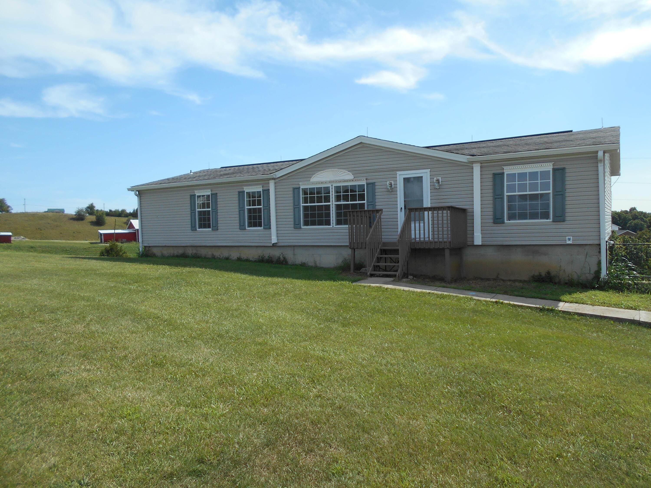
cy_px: 244
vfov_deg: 53.1
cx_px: 326
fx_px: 489
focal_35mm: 26
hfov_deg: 67.3
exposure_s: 1/1000
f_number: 3.2
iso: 80
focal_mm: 4.6
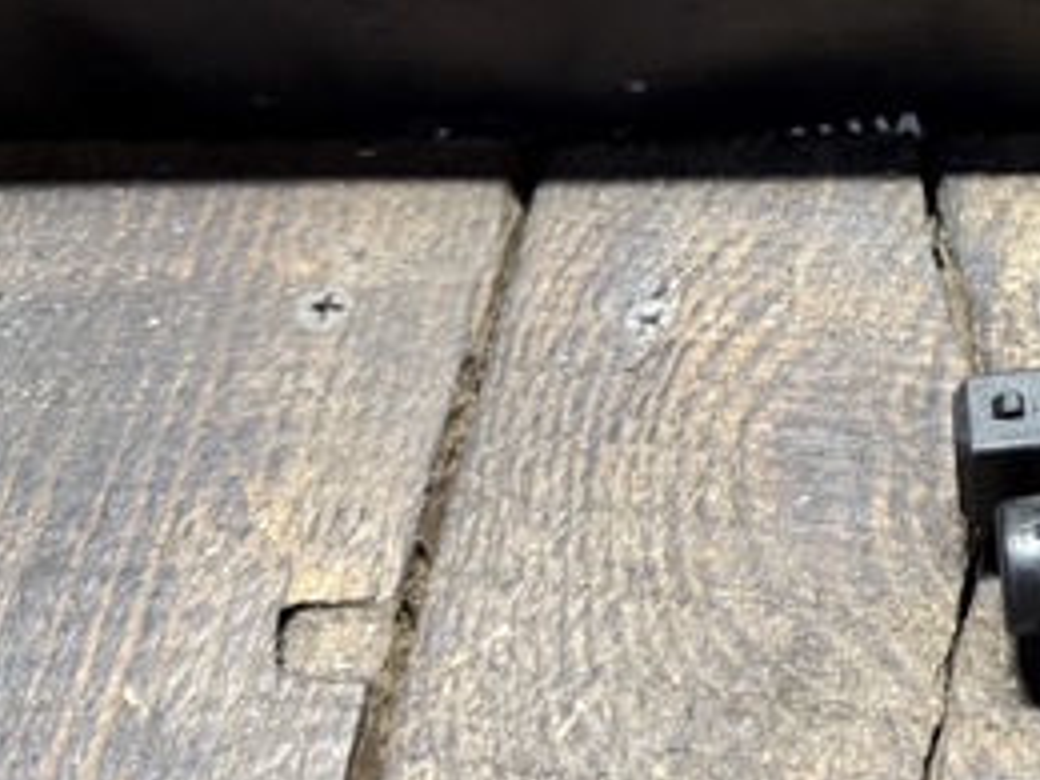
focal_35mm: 59
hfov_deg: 29.5
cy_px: 156
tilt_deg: -42.8
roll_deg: -0.4
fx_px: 1773
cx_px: 1144
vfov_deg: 24.4
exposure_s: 1/33
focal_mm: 6.76
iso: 640
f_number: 1.78
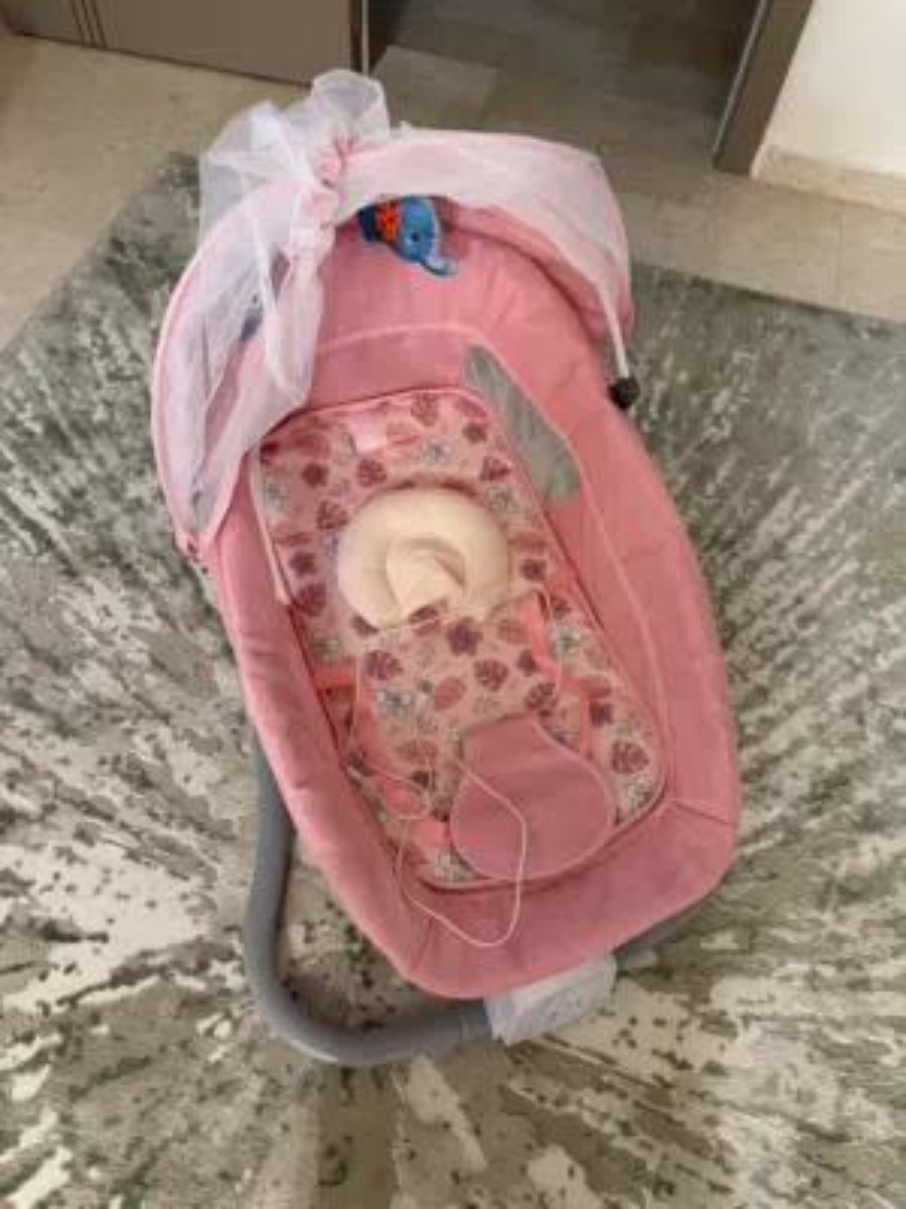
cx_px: 453
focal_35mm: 24
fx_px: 838
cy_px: 604
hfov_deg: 56.8
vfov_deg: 71.6
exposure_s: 1/50
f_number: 1.78
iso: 640
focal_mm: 6.76
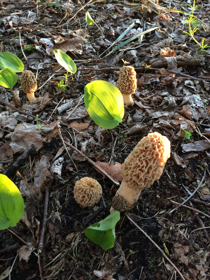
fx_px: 235
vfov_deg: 61.7
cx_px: 105
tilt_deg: -49.8
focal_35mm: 29
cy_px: 140
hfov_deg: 48.2
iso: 80
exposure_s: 1/30
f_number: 2.2
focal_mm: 4.15
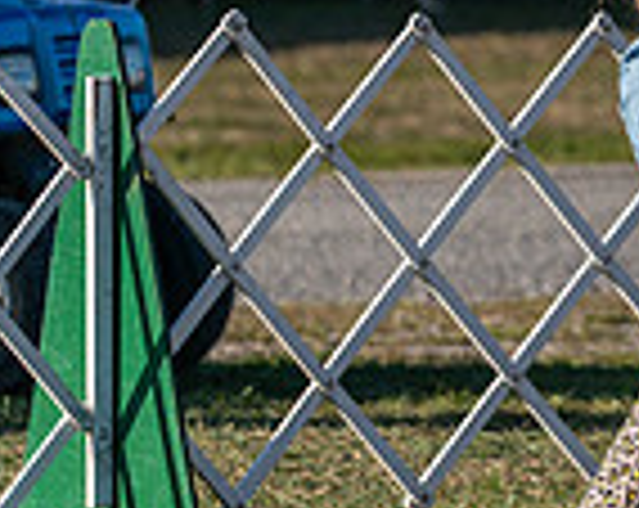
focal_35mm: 582
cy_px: -184
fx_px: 10984
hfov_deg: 3.3
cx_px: 1105
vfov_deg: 2.6
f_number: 4.5
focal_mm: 130
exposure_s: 1/1250
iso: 125
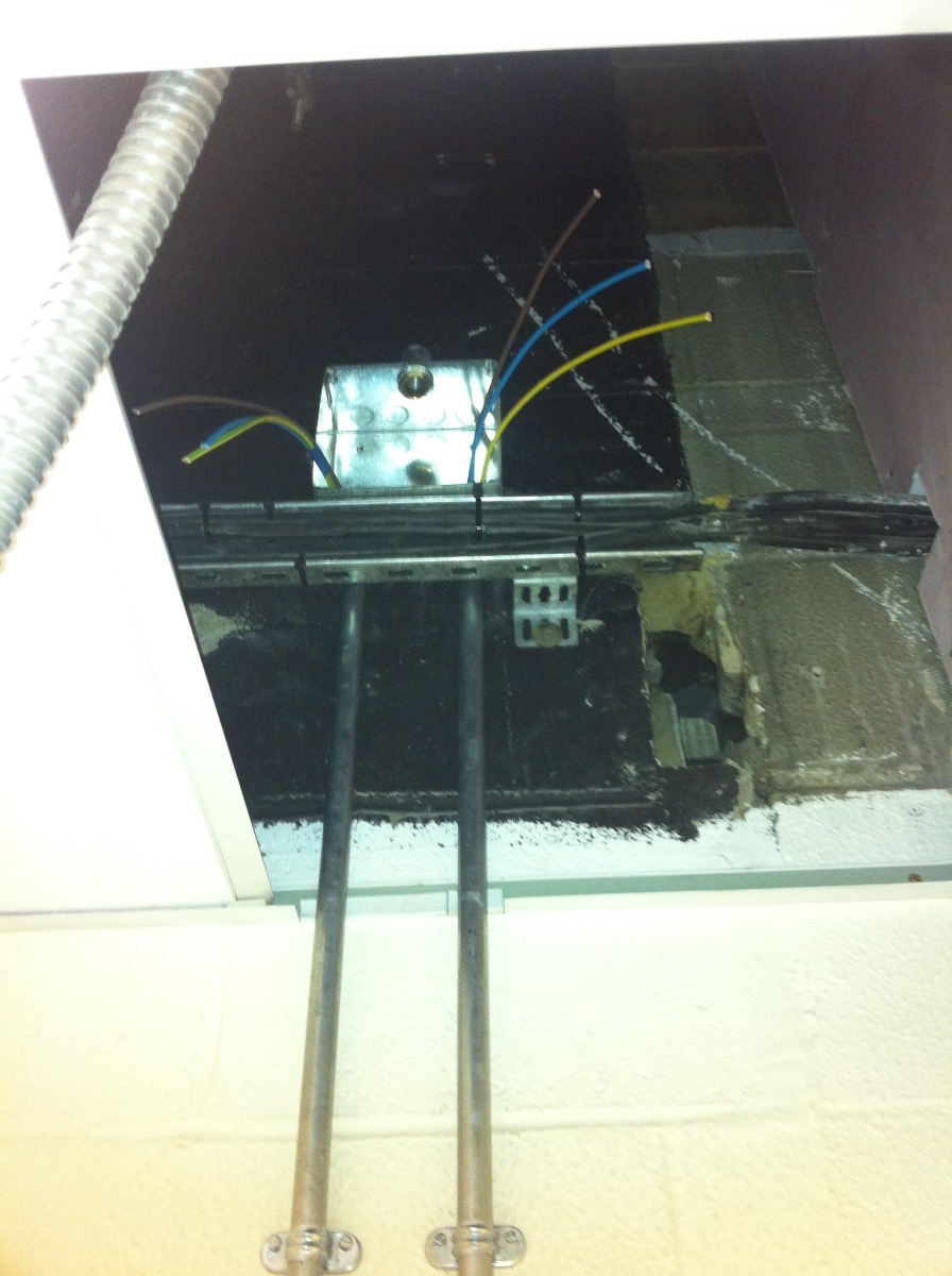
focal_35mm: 35
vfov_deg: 52.7
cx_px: 476
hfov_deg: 40.6
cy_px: 638
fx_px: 1287
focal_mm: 3.85
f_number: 2.8
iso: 160
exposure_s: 1/15
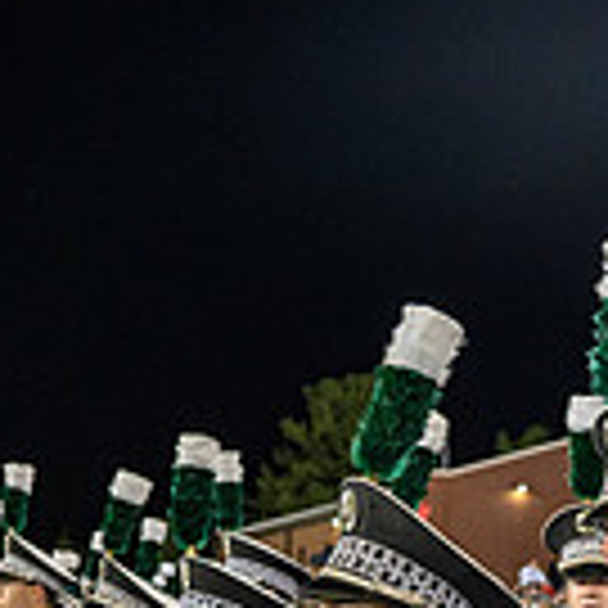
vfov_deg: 22.5
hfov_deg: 25.2
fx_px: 1351
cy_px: 806
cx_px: 401
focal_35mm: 68
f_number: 3.2
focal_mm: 24
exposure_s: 1/500
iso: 1250
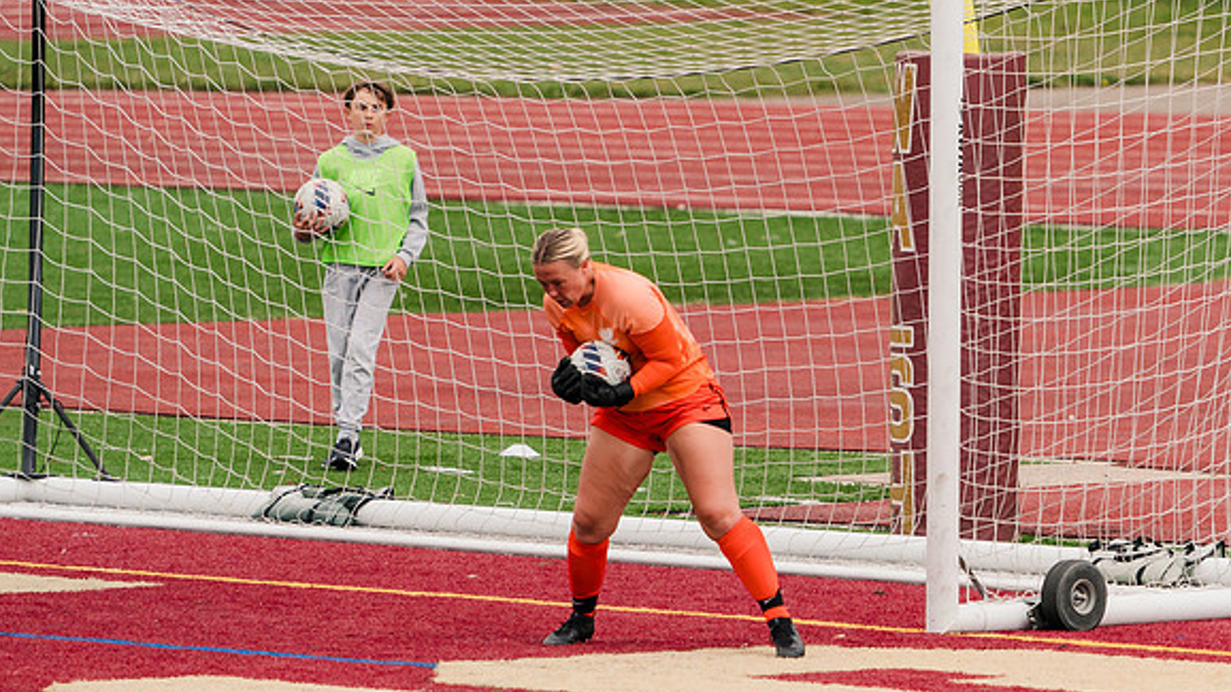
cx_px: 733
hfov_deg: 3.6
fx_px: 19746
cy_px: 386
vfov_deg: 2.0
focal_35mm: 605
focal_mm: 459
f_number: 6.3
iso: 500
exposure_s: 1/1600
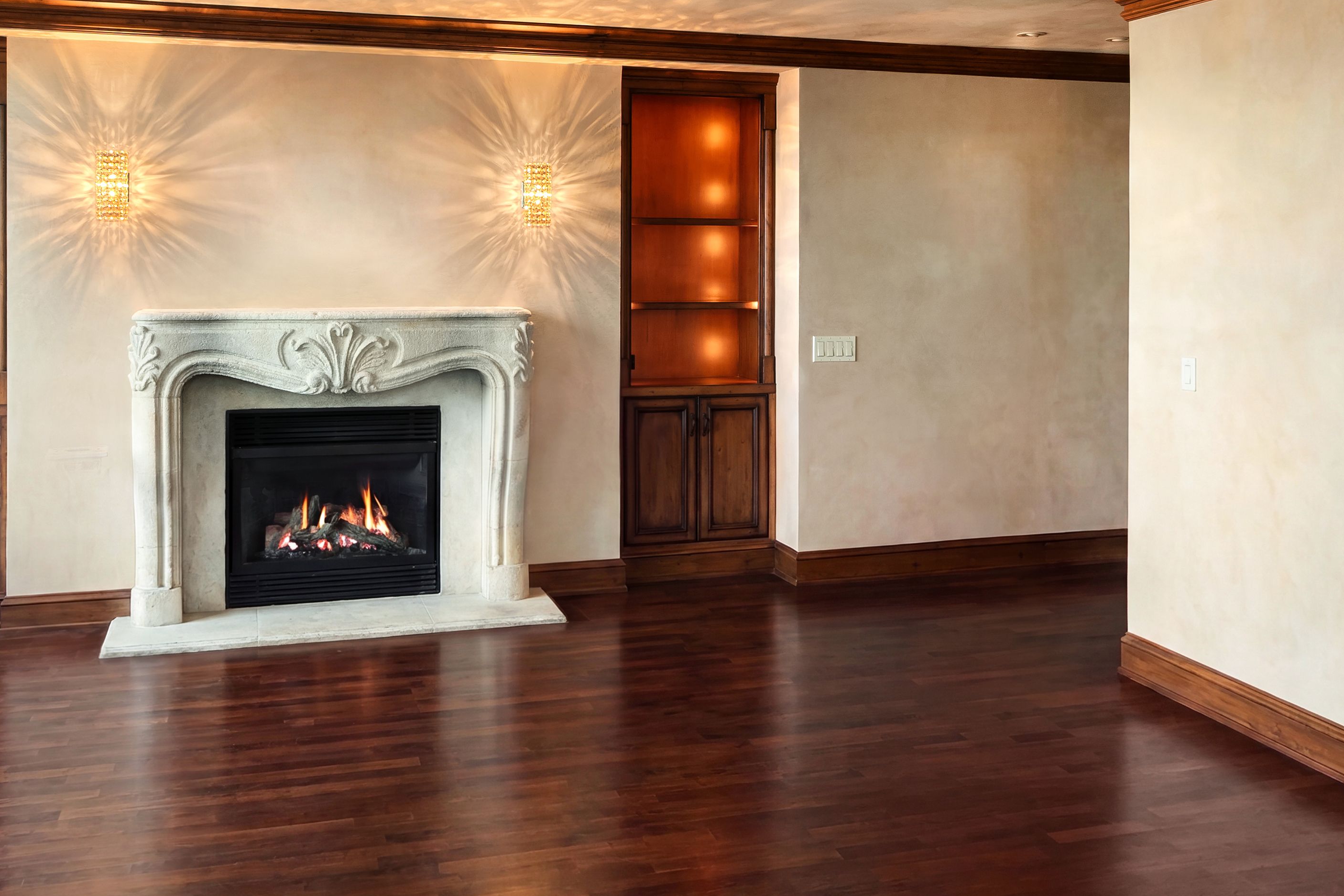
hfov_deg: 54.4
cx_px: 680
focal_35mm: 35
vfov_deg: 37.9
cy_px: 443
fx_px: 1307
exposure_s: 1/1.67
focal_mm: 17
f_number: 8
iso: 200
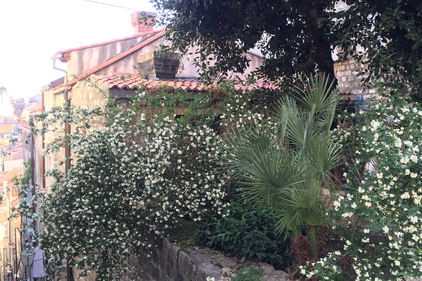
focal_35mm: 35
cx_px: 244
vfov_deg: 37.7
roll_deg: +0.9
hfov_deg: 54.2
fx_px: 410
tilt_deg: +0.2
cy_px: 113
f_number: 2.2
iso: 50
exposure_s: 1/100
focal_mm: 4.15
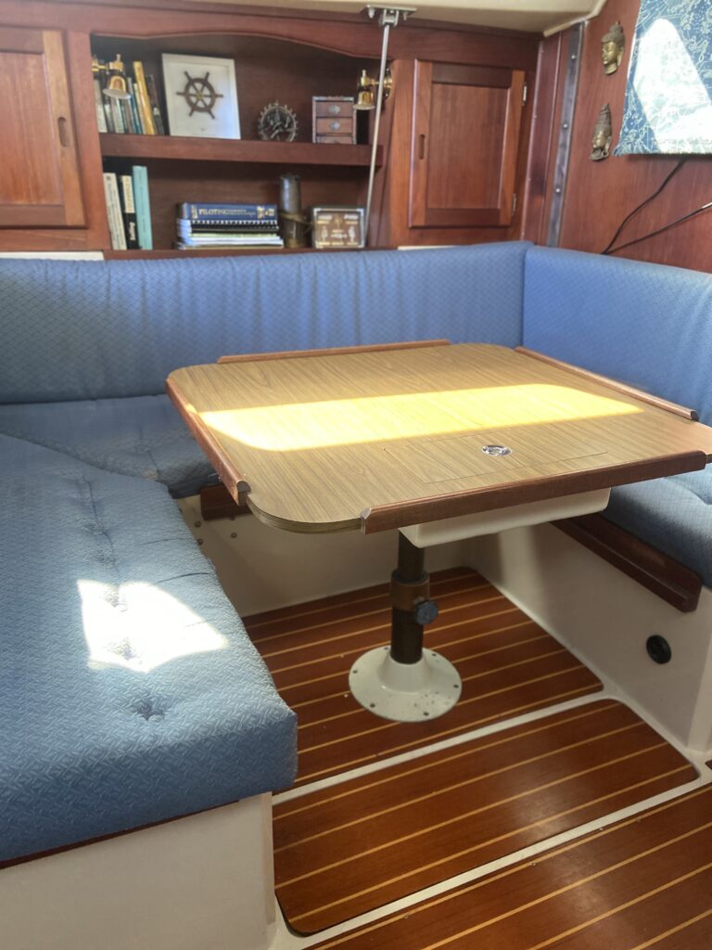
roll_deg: -0.1
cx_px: 356
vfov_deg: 67.3
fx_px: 713
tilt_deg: -20.7
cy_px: 475
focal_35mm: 26
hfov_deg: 53.1
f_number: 1.8
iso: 400
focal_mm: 4.25
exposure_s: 1/60
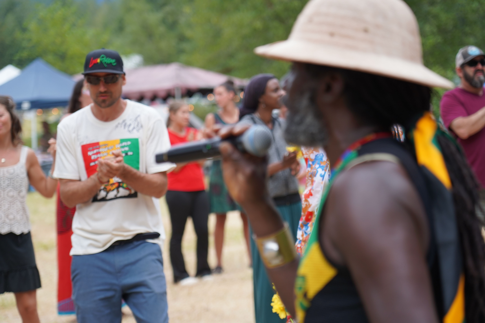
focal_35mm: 105
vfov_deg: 13.0
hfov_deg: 19.5
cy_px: 162
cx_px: 242
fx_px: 1414
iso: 200
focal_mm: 105
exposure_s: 1/160
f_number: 4
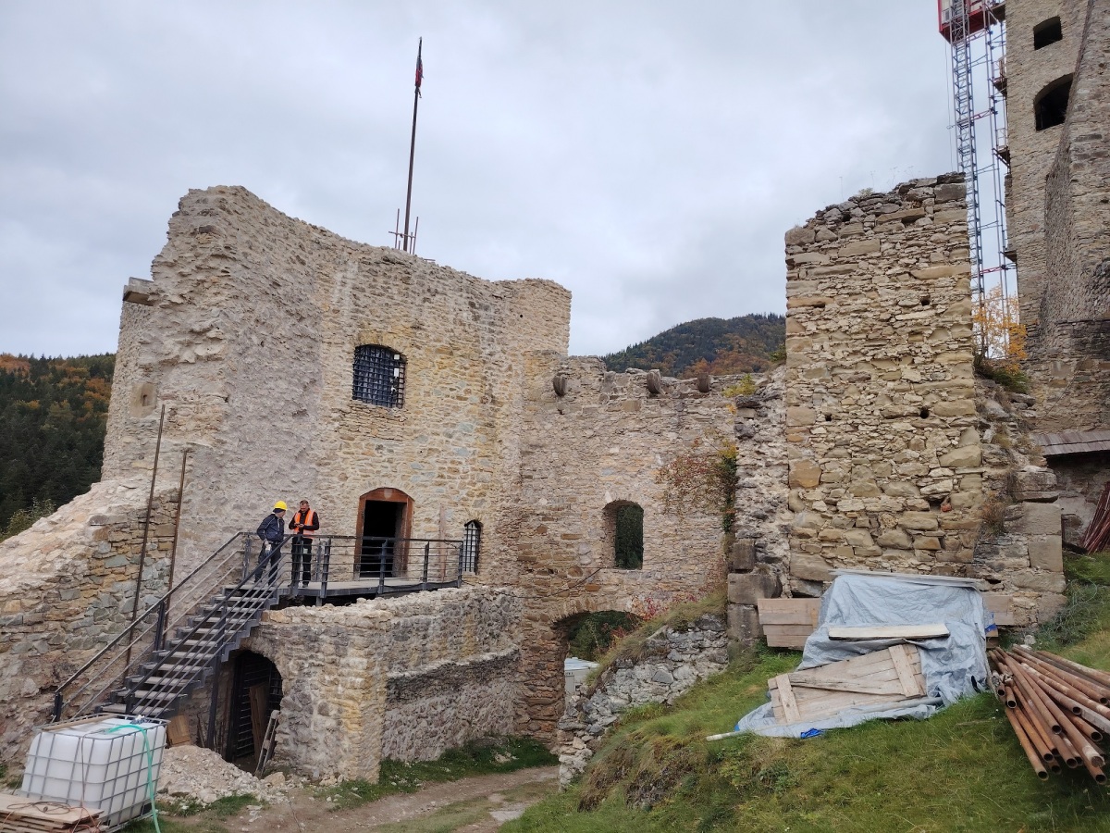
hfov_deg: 71.6
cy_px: 416
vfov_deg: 56.8
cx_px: 555
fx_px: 770
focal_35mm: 24
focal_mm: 5.25
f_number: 1.75
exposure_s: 1/490
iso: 100
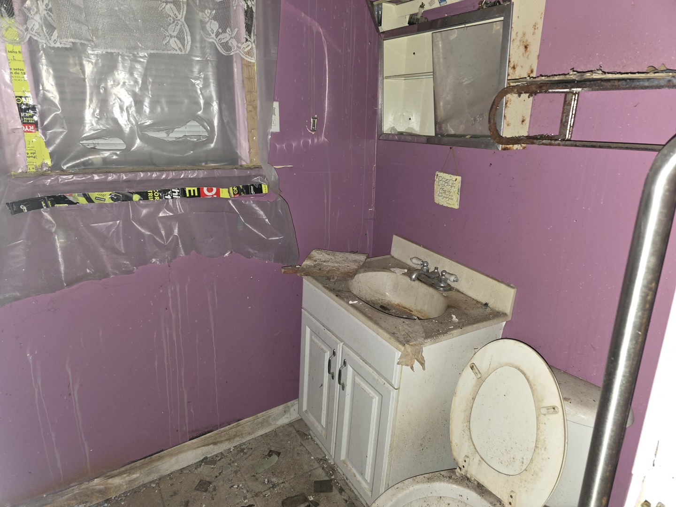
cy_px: 254
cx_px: 338
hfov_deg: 73.9
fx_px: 449
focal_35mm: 23
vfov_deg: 58.9
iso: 160
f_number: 1.7
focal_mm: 6.3
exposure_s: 1/12
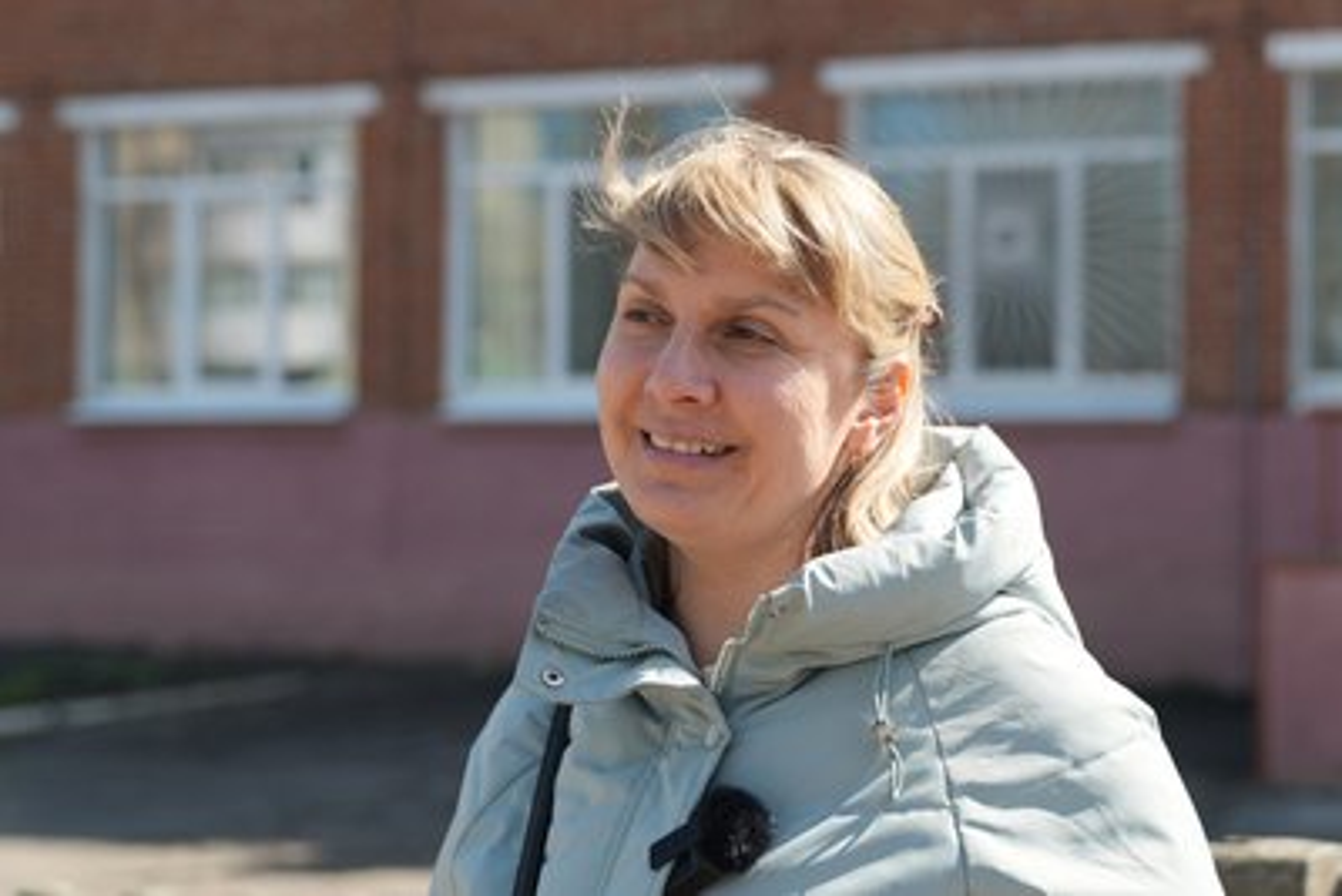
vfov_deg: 29.3
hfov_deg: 42.7
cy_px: 448
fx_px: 1715
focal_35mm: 46
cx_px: 671
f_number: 2.8
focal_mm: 46
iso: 320
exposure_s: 1/125
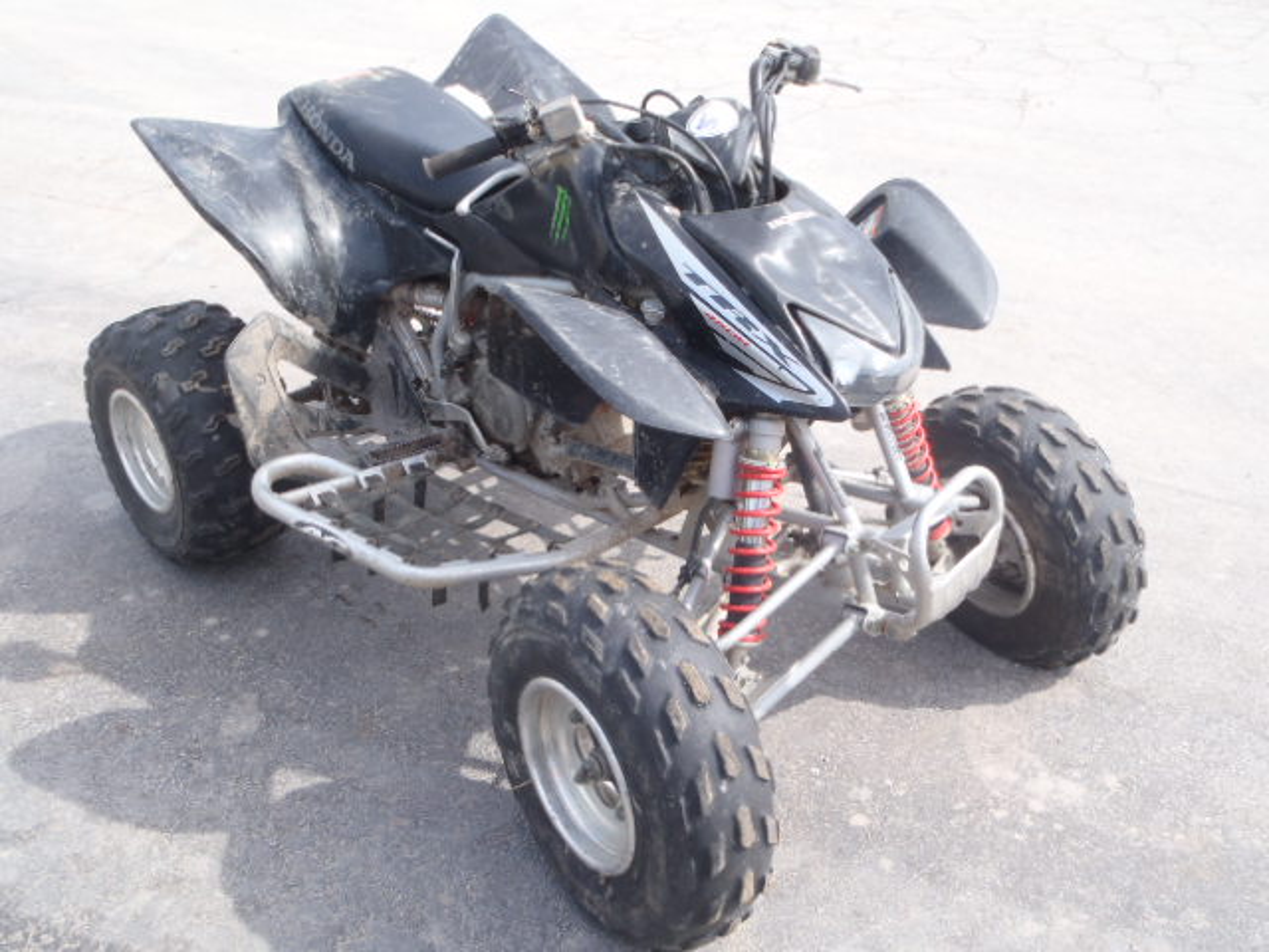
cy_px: 476
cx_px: 634
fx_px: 1320
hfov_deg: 51.4
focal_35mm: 36
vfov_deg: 39.7
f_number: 5
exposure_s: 1/160
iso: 80
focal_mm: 6.53
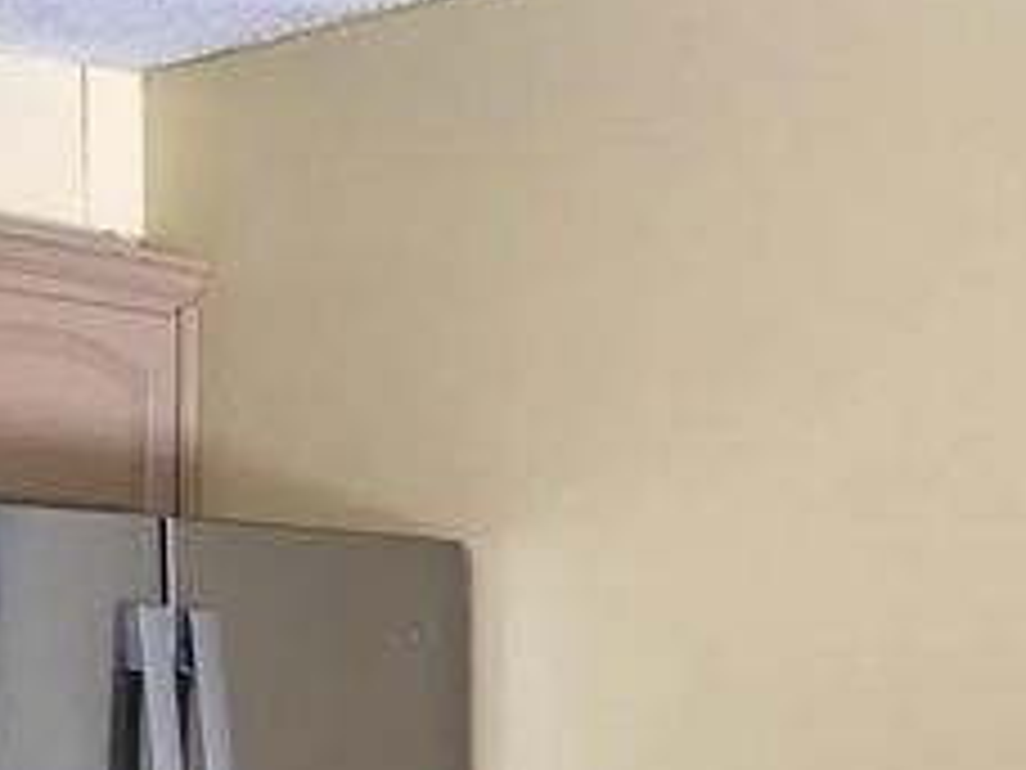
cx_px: 706
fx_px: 2579
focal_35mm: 87
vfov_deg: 16.1
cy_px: 982
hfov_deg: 22.4
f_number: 2.4
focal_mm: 3.3
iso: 100
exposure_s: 1/30
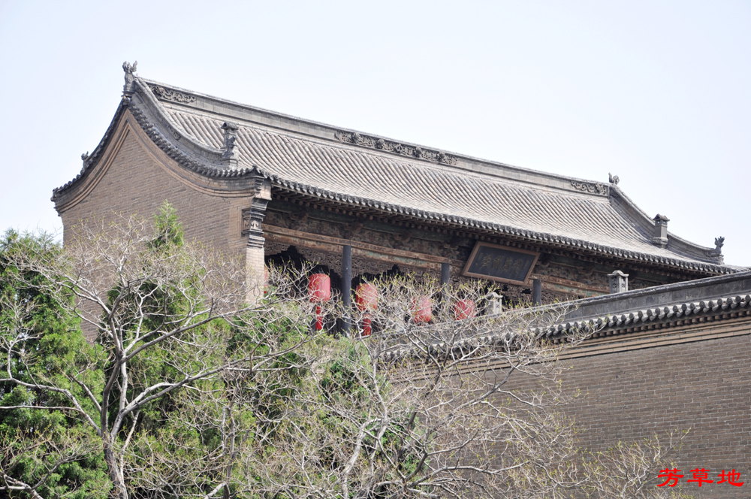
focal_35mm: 99
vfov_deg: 13.8
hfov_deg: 20.6
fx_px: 2063
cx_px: 376
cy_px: 250
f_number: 8
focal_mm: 66
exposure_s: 1/250
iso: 200
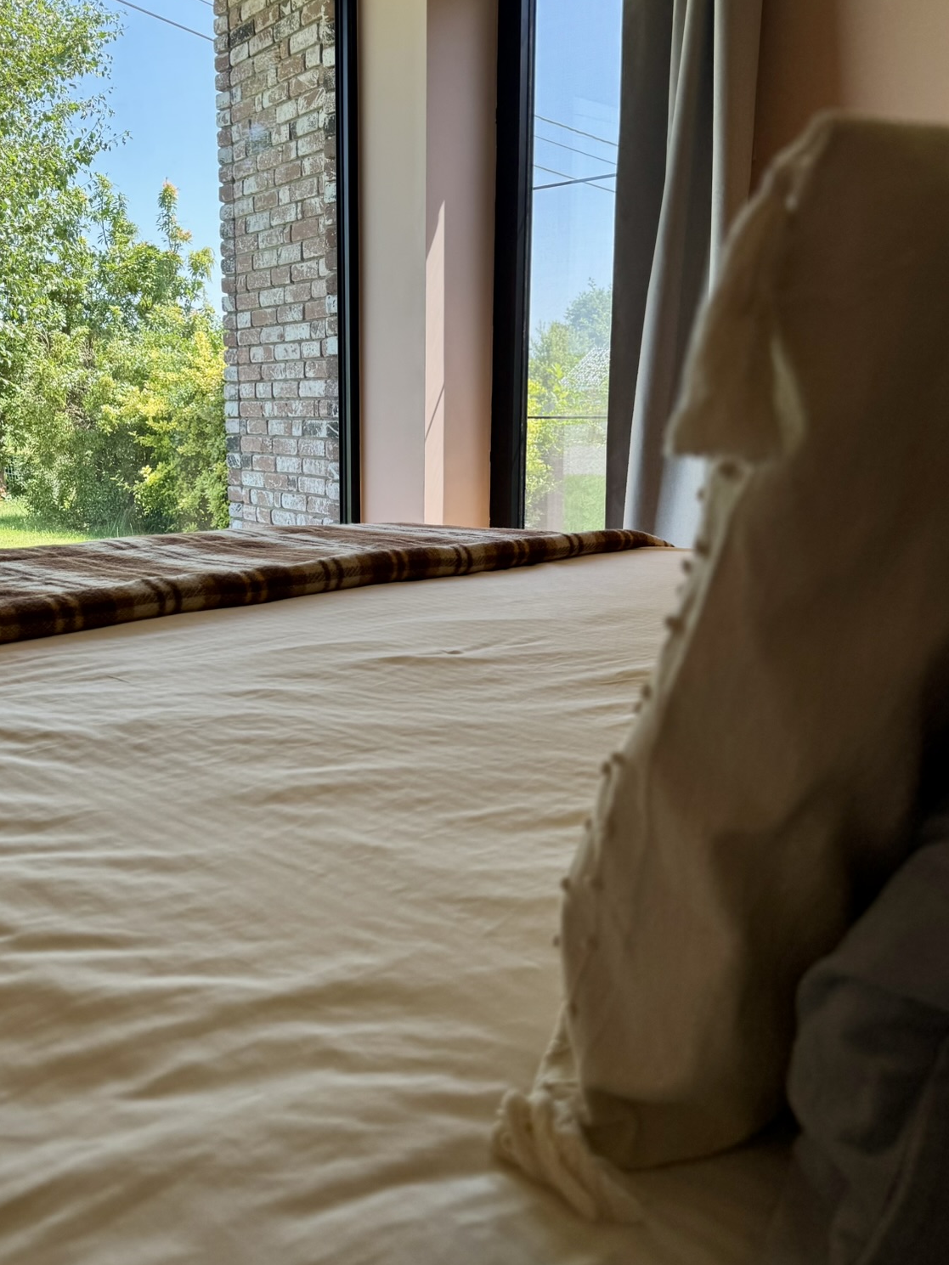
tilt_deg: -9.4
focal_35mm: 33
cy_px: 617
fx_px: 1206
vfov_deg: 55.3
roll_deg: +0.4
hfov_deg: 42.8
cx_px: 392
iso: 80
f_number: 1.78
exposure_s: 1/693
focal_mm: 6.76
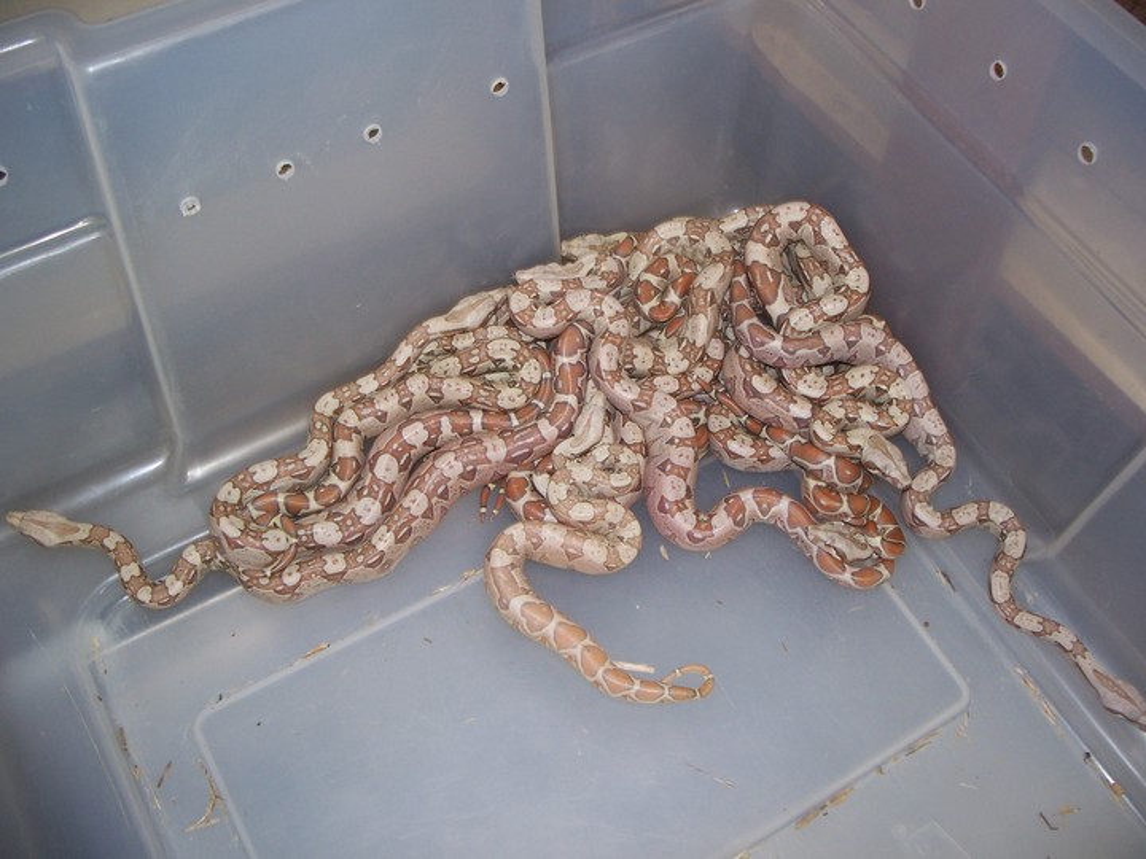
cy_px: 430
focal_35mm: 37
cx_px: 573
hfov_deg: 50.1
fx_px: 1225
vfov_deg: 38.7
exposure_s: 1/60
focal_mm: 7.8
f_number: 2.8
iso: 125
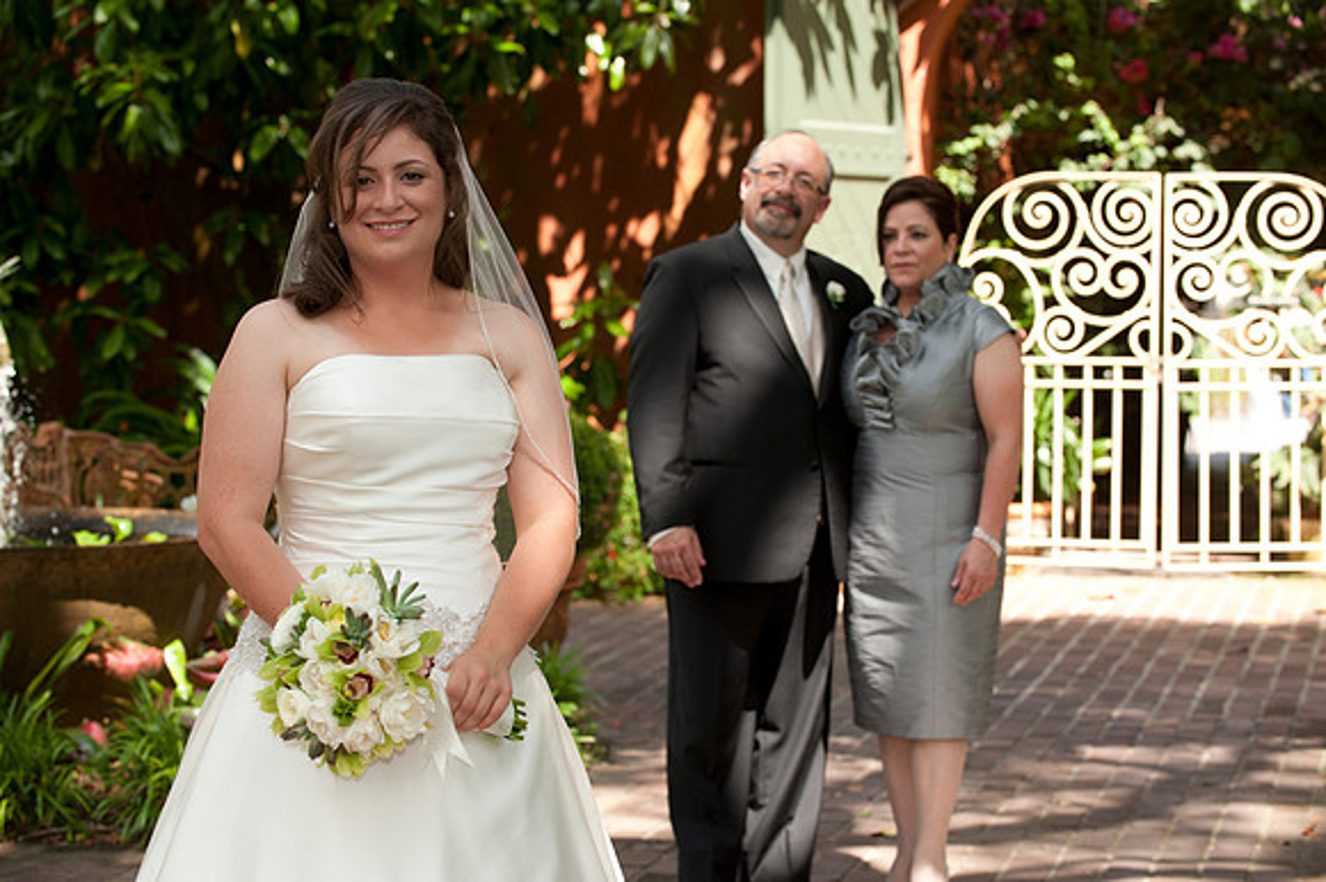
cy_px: 441
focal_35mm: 90
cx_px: 663
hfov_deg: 22.6
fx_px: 3313
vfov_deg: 15.2
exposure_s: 1/250
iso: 320
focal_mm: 90
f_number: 5
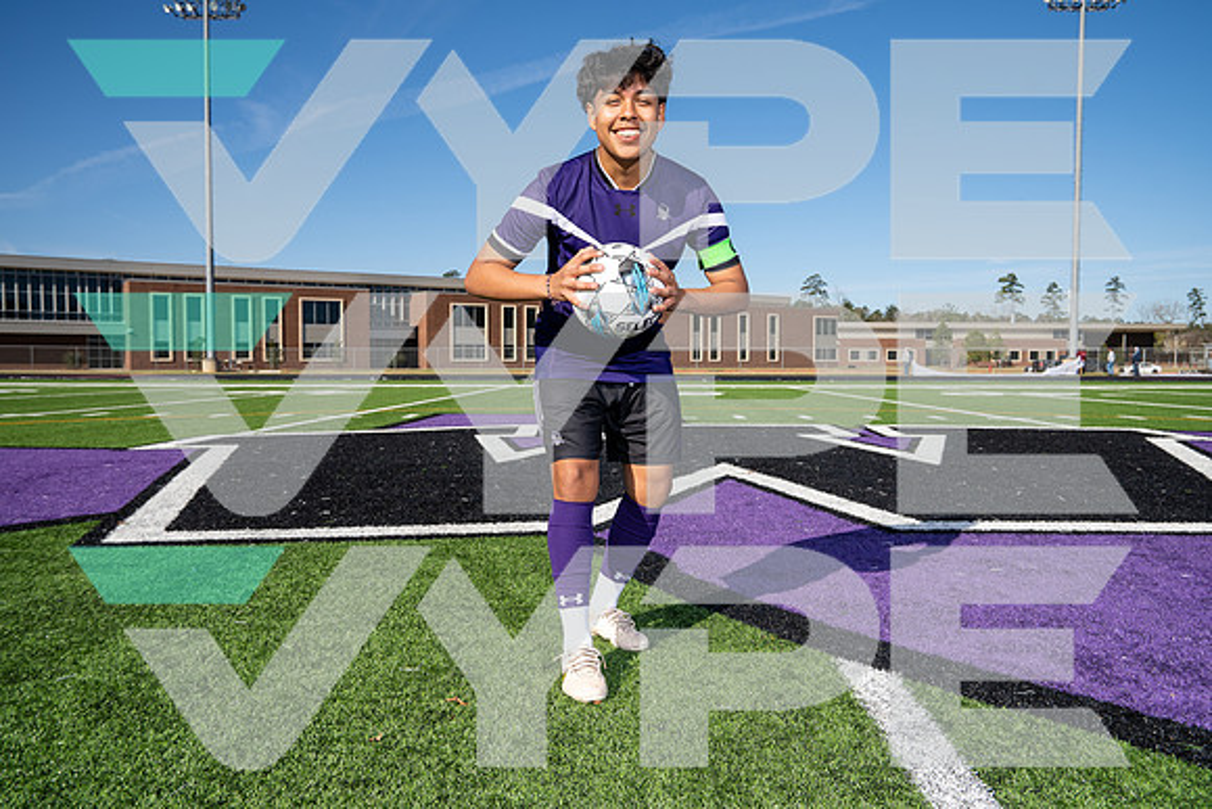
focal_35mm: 27
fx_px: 909
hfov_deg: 67.4
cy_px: 404
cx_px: 606
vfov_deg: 48.0
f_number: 8
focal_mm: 27
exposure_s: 1/250
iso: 100
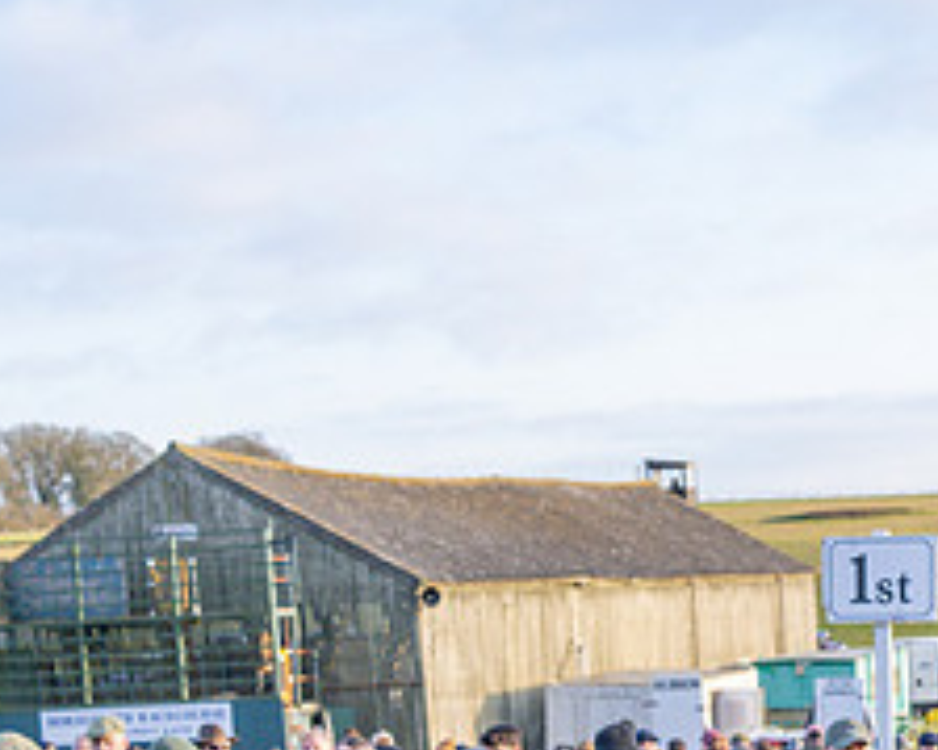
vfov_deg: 14.1
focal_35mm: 106
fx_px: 2941
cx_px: 1015
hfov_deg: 17.5
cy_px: 889
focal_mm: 35
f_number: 4
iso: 800
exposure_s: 1/1000
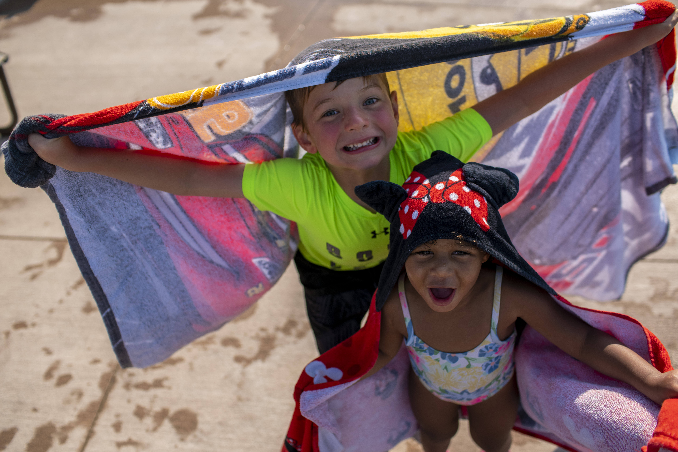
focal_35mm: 35
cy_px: 226
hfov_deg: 54.4
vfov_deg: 37.9
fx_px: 659
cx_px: 339
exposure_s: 1/2000
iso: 800
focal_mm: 35
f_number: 3.2
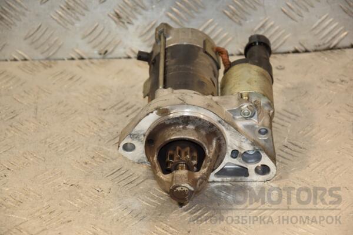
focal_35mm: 128
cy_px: 118
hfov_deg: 16.1
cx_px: 176
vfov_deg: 10.8
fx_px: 1250
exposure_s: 1/160
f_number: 5.6
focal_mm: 85
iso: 800
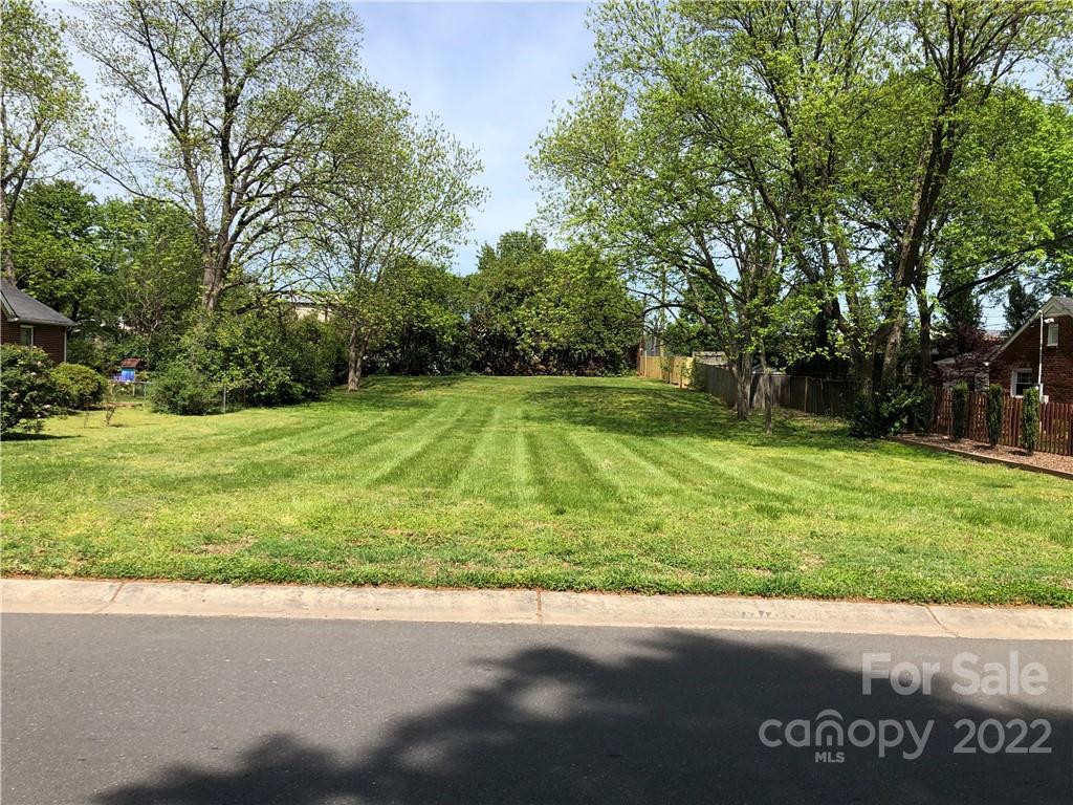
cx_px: 536
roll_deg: +1.7
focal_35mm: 28
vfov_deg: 49.7
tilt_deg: -2.4
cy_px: 402
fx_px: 868
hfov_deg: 63.4
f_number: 1.8
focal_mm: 3.99
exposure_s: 1/1517
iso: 20
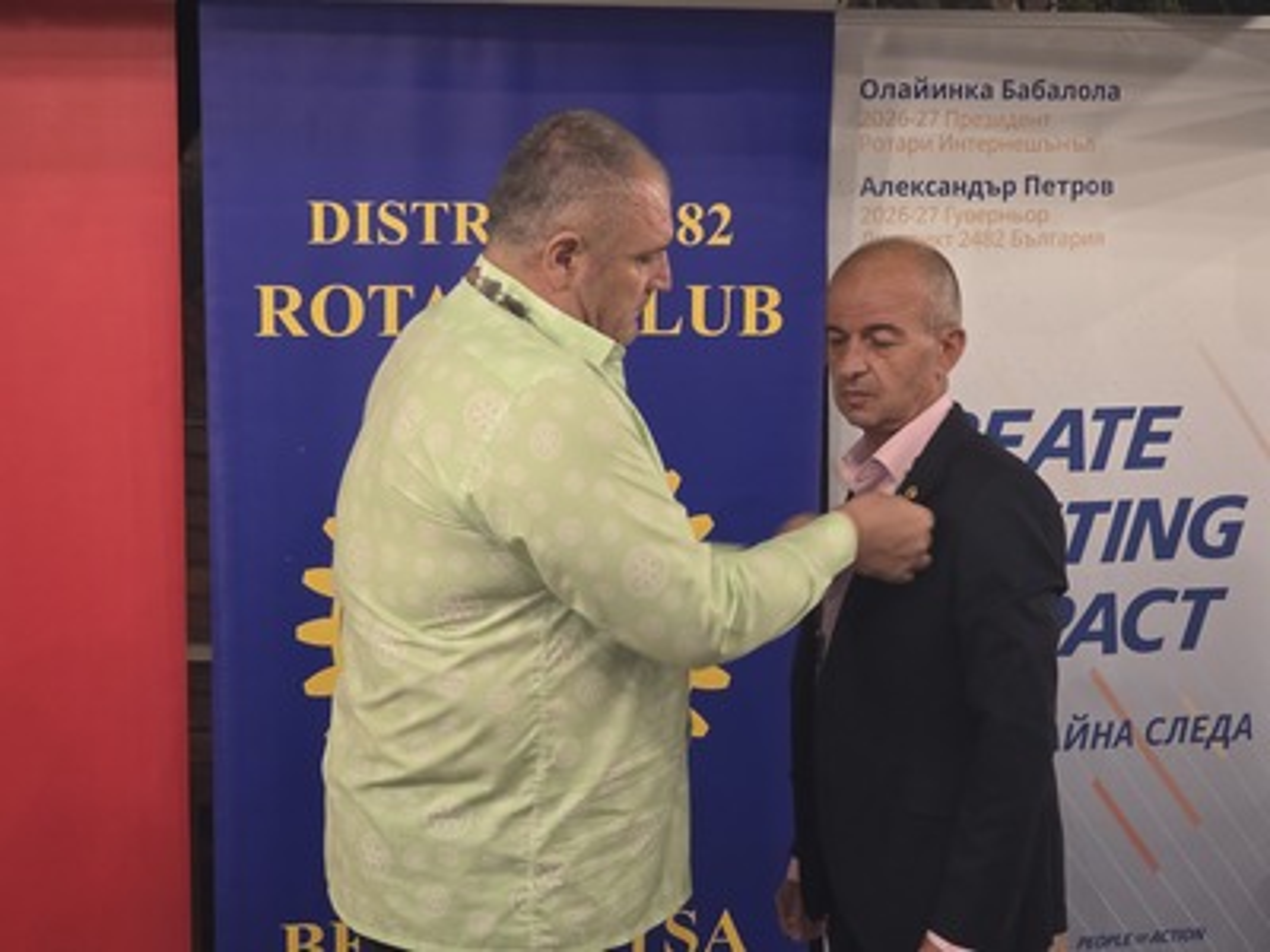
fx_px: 2531
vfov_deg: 21.3
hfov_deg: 28.2
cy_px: 476
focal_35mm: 69
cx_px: 635
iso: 1000
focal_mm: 7.9
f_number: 2.4
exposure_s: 1/8.33
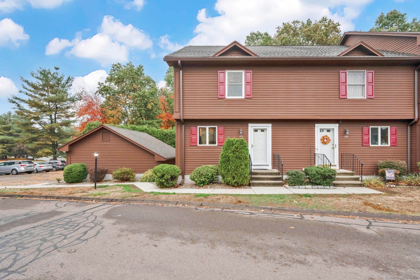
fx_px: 198
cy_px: 140
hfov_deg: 93.3
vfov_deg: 70.4
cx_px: 210
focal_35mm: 17
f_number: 10
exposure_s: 1/125
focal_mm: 17
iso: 1250
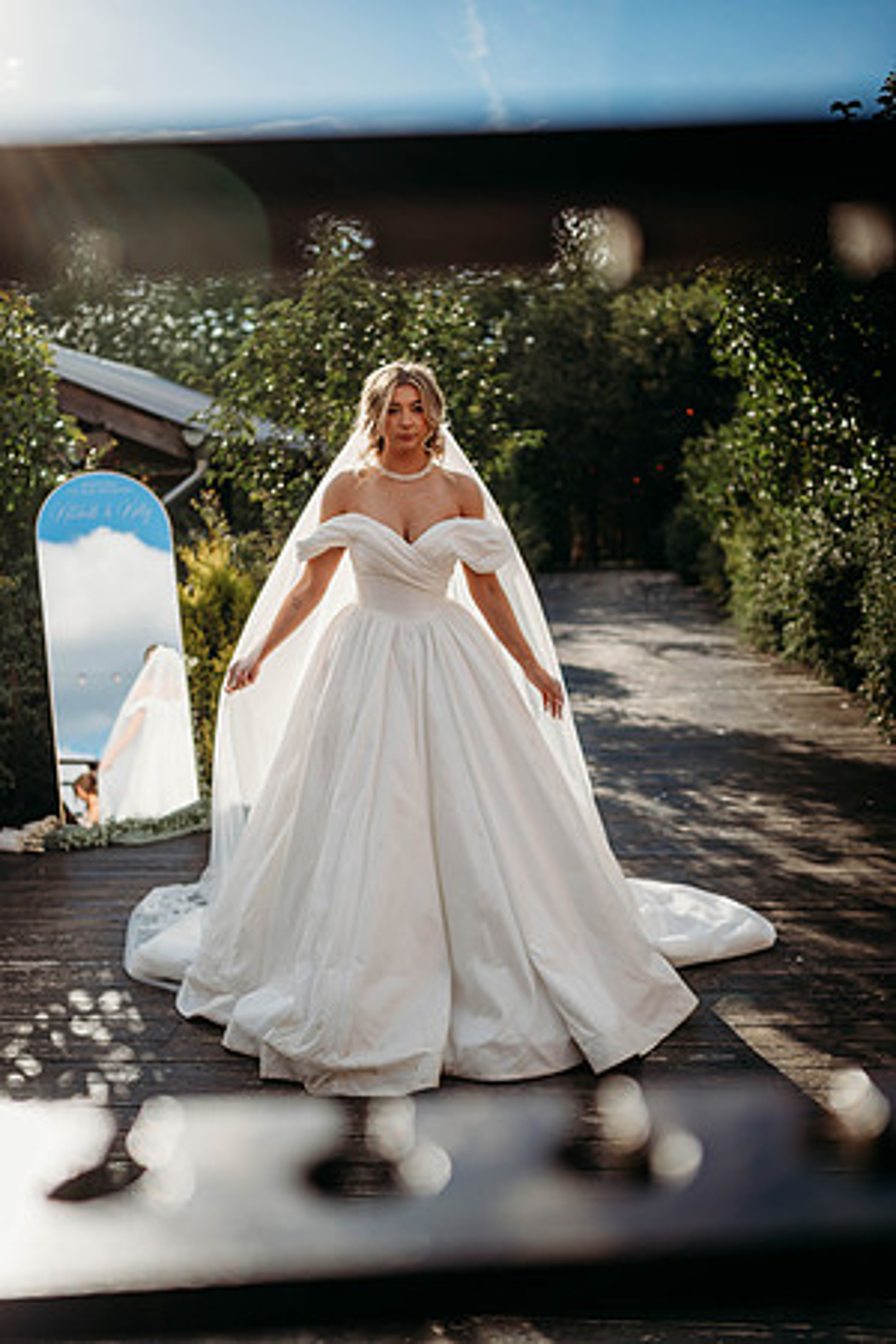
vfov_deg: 54.4
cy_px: 672
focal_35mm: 35
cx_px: 448
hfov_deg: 37.9
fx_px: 1307
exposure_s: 1/8000
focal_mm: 35
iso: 100
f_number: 1.8
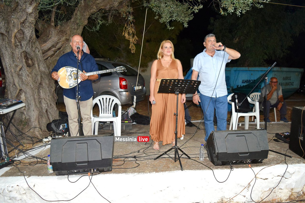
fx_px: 229
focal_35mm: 27
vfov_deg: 47.9
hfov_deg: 67.4
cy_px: 102
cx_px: 152
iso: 1400
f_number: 3.5
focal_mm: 18
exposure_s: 1/60
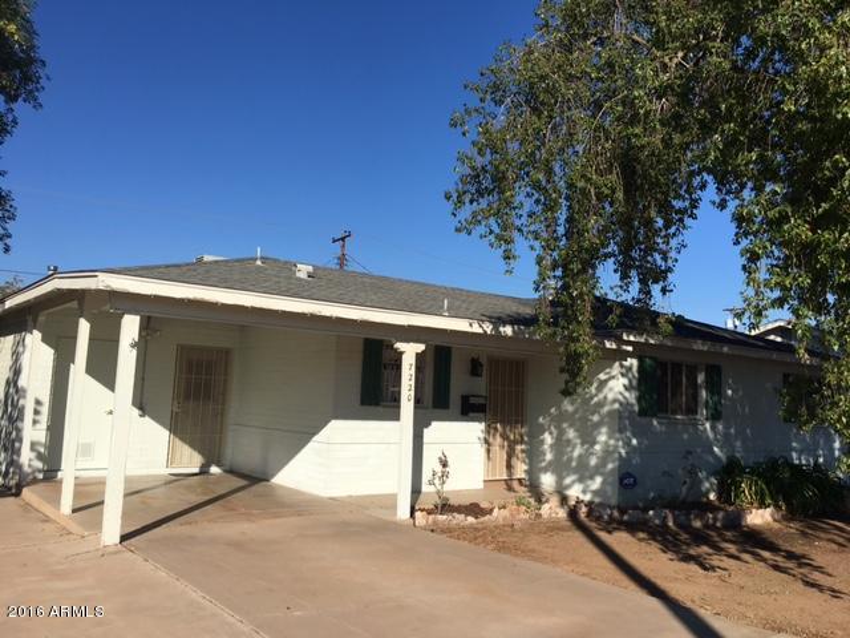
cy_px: 319
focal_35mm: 29
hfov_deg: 61.7
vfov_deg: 48.2
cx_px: 425
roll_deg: -3.0
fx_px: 712
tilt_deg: +8.5
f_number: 2.2
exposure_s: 1/2747
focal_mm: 4.15
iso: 25
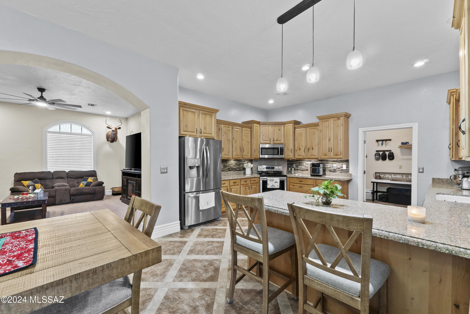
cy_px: 157
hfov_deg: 100.4
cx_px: 235
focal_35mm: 15
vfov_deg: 77.3
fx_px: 196
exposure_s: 1/6
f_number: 8
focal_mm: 10
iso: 400
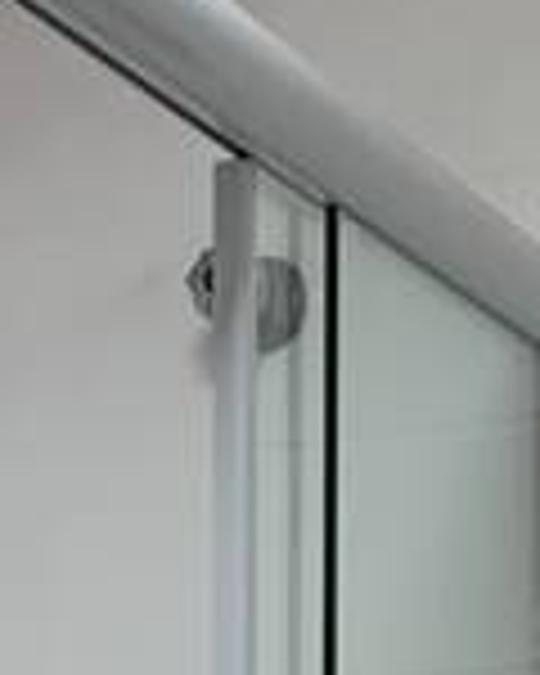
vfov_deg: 9.4
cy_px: 1611
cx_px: 58
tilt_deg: -5.2
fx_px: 3656
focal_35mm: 183
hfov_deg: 8.4
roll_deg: +1.2
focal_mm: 4.25
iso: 80
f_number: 1.8
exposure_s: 1/120
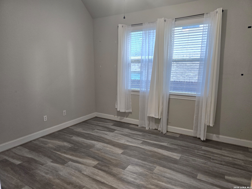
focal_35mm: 23
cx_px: 126
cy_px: 94
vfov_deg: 58.9
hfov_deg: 73.9
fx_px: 167
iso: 200
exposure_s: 1/120
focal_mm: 6.3
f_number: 1.7
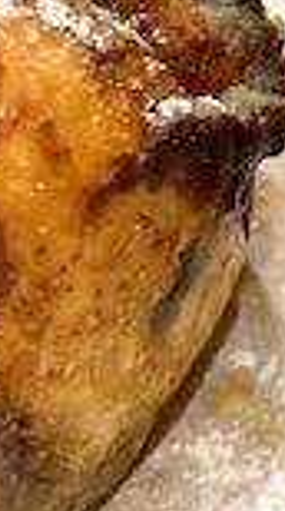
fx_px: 1594
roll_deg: -1.3
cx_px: 374
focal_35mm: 118
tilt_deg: -35.6
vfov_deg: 17.1
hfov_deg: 10.0
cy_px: -163
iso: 125
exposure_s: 1/50
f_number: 1.8
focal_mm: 4.25
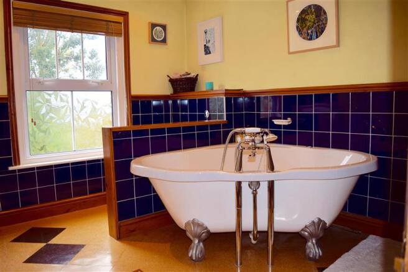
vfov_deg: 47.9
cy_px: 136
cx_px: 204
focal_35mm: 27
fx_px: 306
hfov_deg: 67.4
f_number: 3.5
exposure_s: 1/60
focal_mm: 18
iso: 200
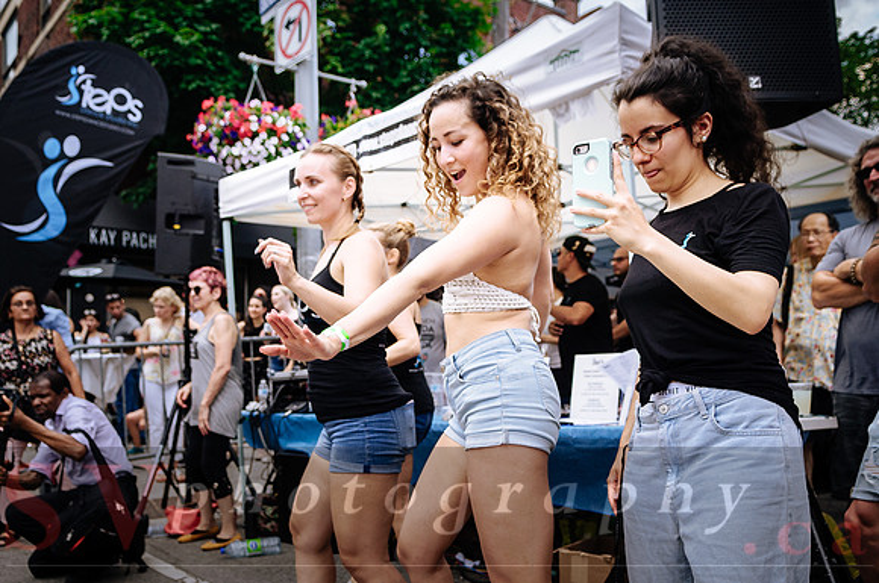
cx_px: 440
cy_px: 340
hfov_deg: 59.6
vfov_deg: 41.5
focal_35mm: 31
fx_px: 768
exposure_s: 1/500
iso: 100
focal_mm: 18
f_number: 2.8
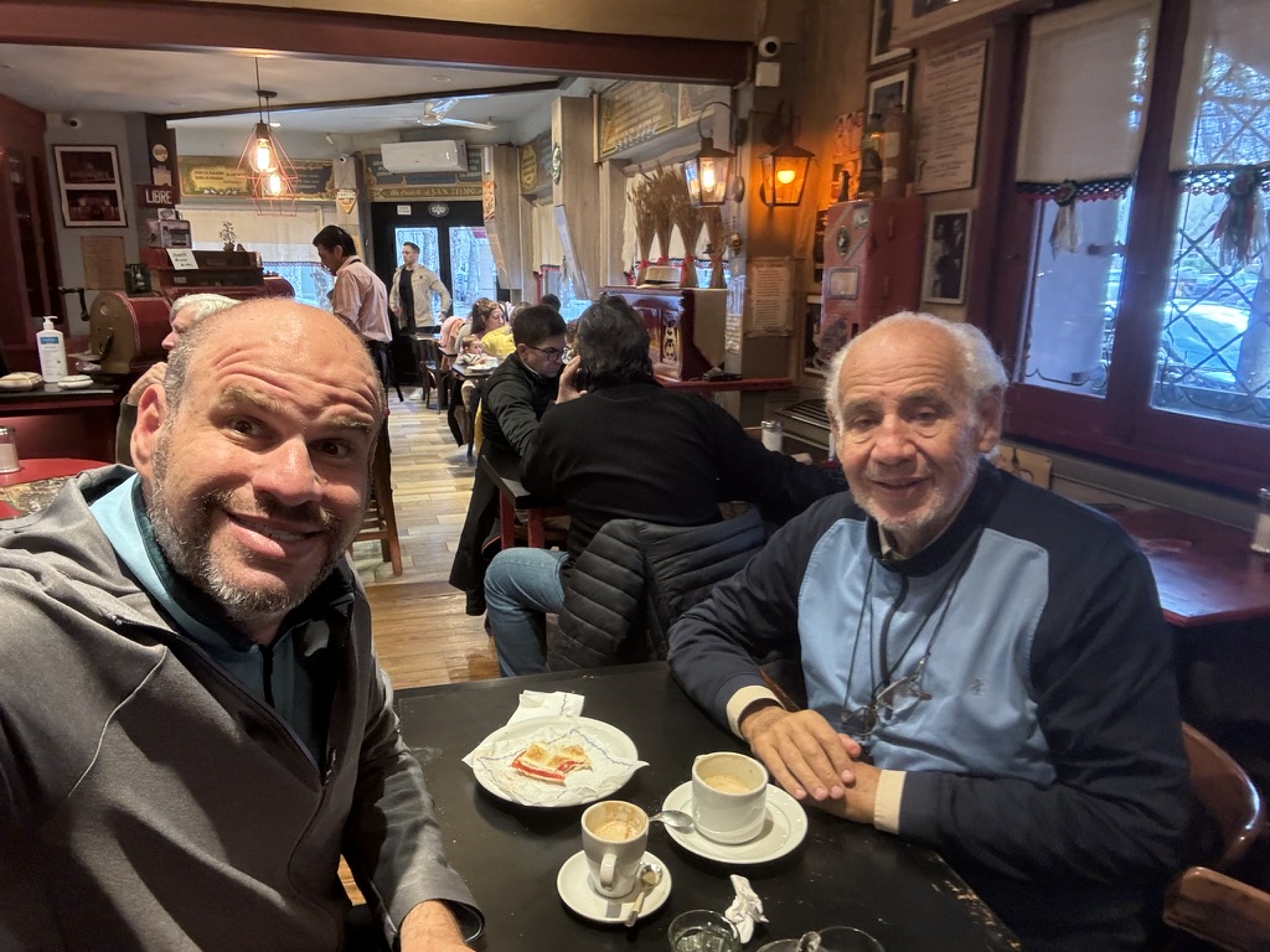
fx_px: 844
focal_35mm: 23
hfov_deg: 73.9
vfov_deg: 58.9
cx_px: 635
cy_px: 476
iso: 320
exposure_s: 1/25
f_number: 1.9
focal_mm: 2.69
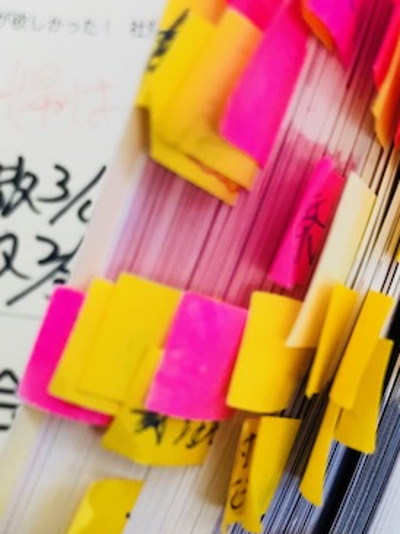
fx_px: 756
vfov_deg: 38.6
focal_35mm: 49
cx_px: 117
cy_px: 343
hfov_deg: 29.3
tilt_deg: -37.2
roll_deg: +2.1
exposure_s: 1/40
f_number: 1.8
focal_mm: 3.99
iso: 25
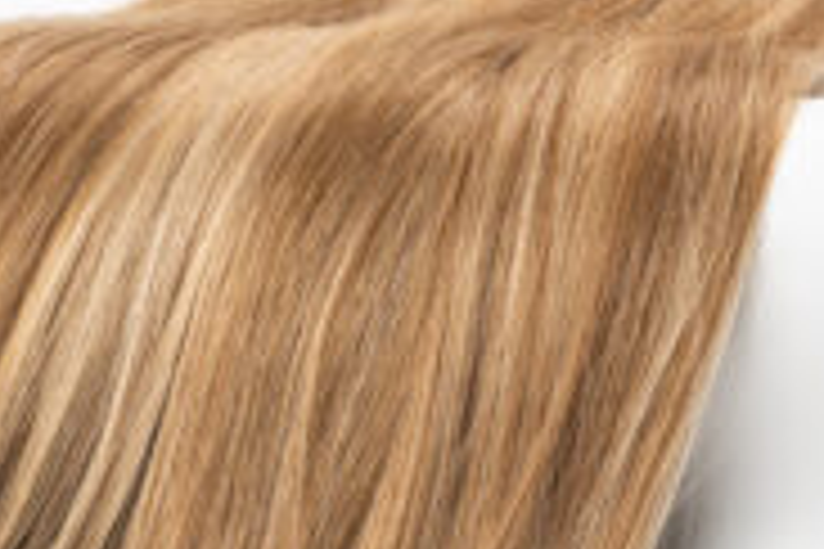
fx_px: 3593
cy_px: 320
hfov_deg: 13.1
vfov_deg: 8.7
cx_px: 288
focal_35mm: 157
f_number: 11
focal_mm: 48
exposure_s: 1/125
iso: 200
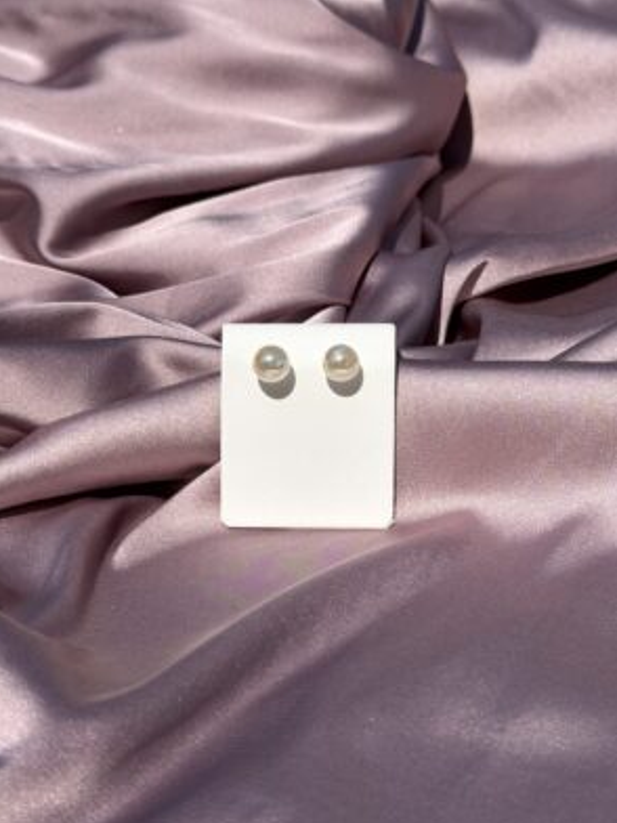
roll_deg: -0.2
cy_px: 416
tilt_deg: -32.6
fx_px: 1165
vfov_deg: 38.9
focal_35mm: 49
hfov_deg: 29.7
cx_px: 308
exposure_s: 1/27778
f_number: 1.78
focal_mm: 6.76
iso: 80
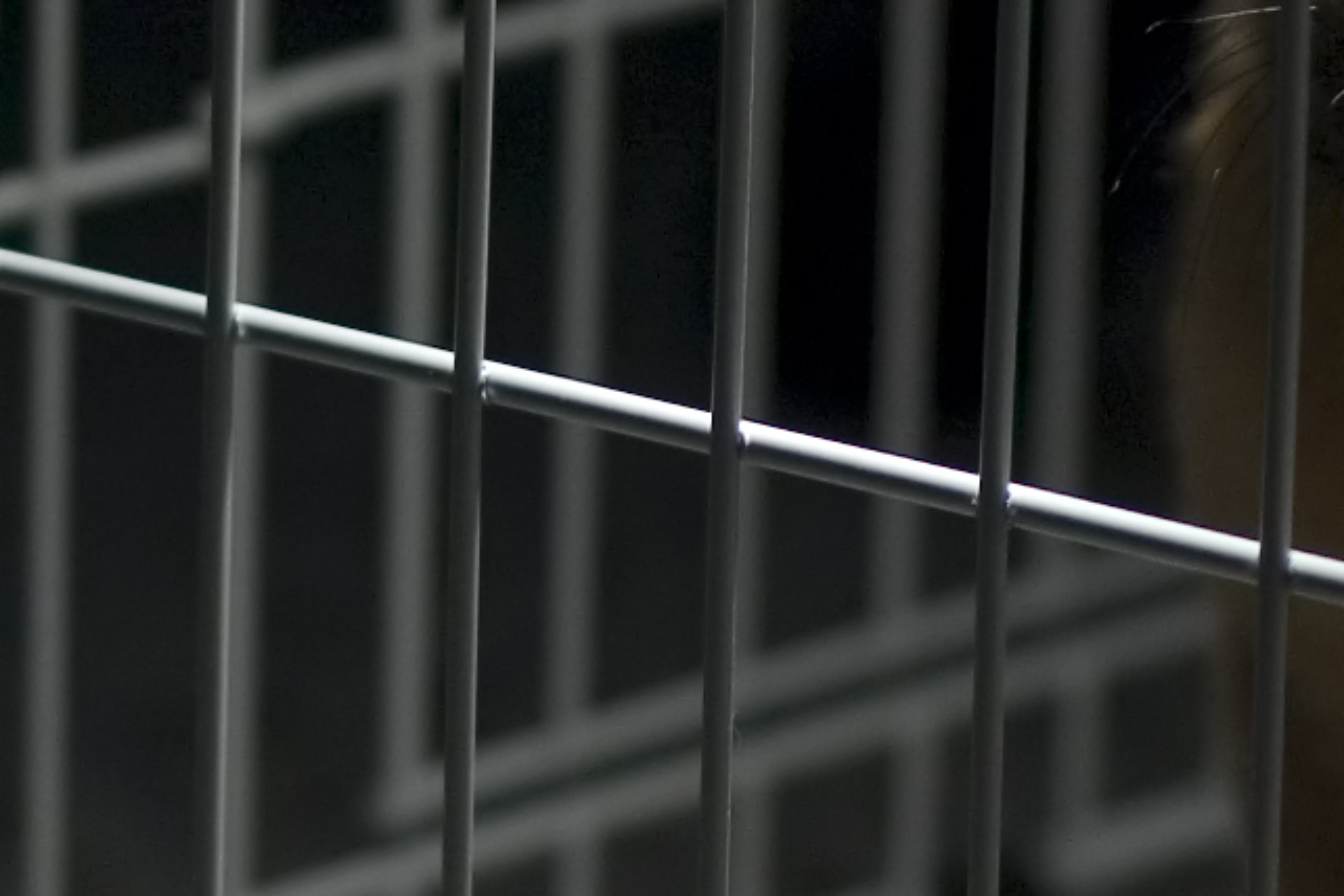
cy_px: 507
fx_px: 13103
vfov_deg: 3.9
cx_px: -111
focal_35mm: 351
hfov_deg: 5.9
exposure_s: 1/80
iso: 400
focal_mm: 50
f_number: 2.8
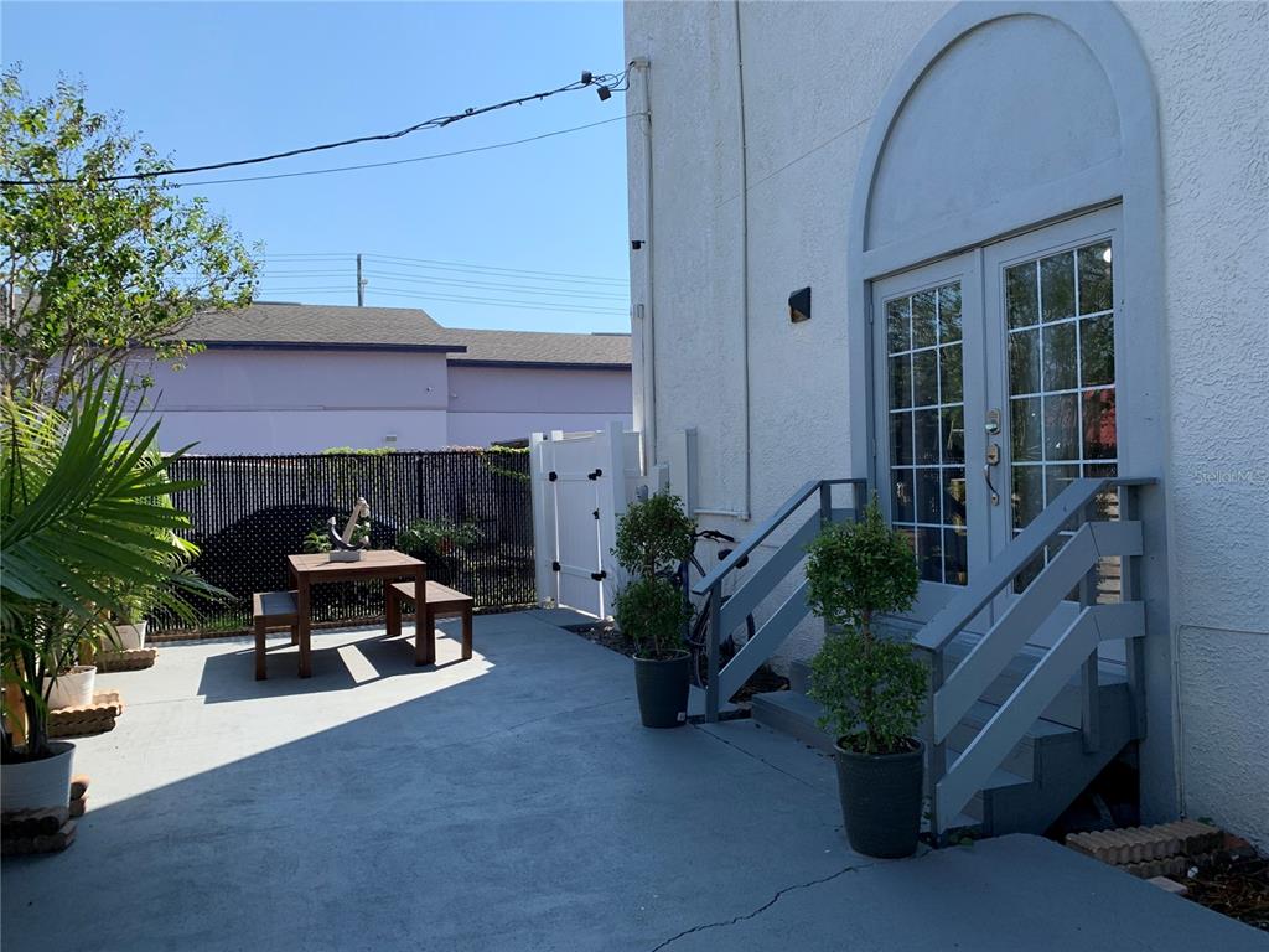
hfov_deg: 67.3
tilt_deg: -1.4
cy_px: 476
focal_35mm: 26
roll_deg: +2.0
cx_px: 634
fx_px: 953
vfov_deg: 53.1
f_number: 1.8
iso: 25
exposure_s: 1/1610
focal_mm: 4.25
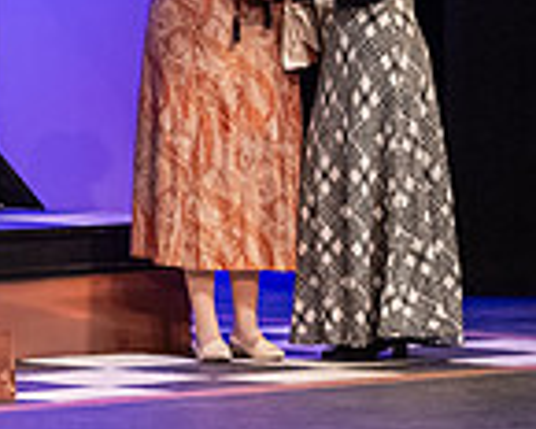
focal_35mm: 369
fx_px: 5854
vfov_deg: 4.2
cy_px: 2
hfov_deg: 5.2
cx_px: -484
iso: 3200
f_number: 3.5
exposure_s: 1/200
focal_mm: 98
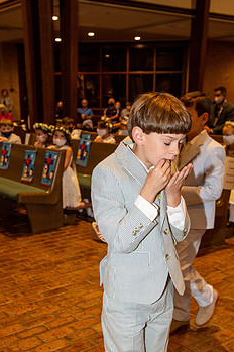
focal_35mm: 49
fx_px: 479
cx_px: 97
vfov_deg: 40.1
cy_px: 218
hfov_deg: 27.4
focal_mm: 38
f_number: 5
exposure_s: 1/125
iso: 1600
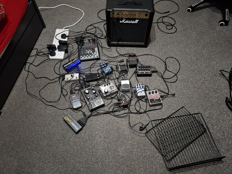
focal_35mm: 24
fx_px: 161
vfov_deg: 56.8
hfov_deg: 71.6
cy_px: 89
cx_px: 117
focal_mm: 5.54
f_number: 1.8
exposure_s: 1/25
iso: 800
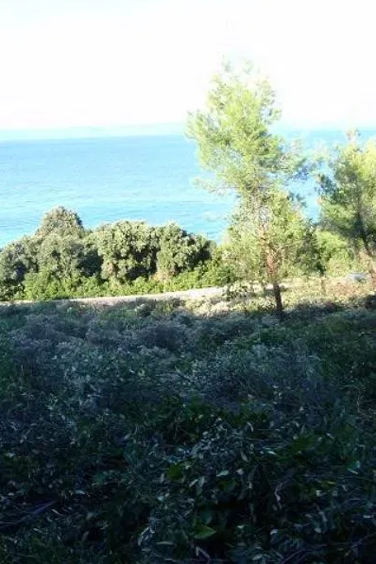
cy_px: 282
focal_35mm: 39
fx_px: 611
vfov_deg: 49.6
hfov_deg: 33.6
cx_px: 103
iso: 64
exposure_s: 1/60
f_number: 5
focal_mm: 5
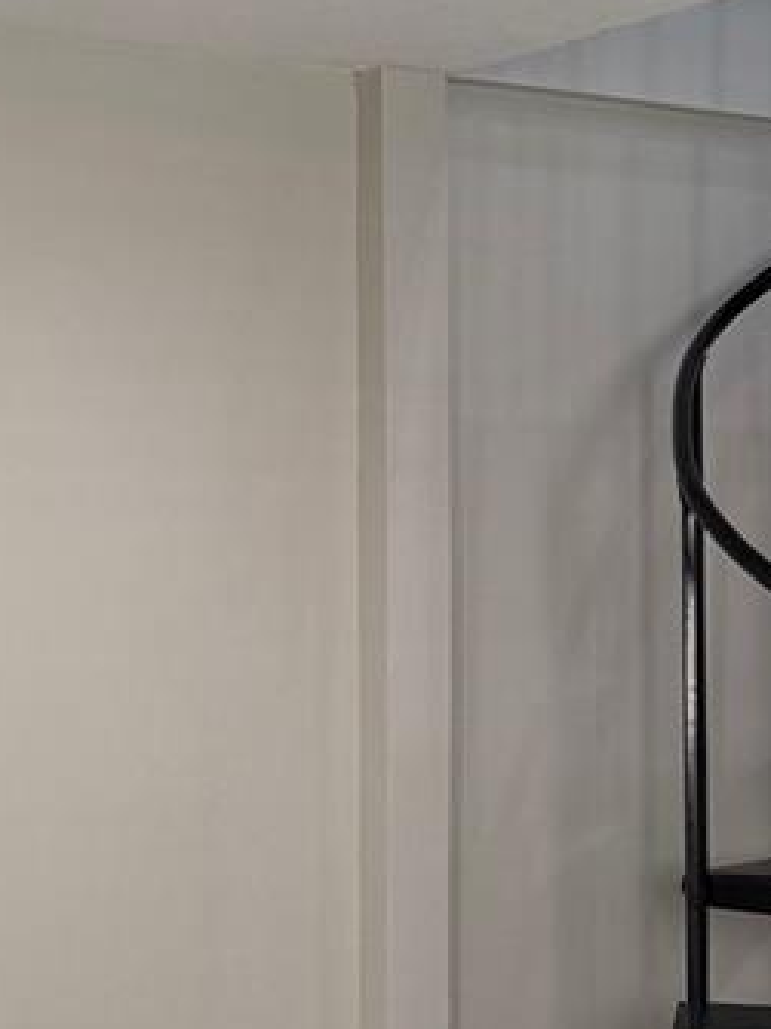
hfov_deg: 17.2
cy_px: 851
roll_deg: -0.8
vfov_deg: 22.4
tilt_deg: -4.4
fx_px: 2556
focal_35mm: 86
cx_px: 405
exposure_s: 1/120
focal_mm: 6.76
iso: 160
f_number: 1.78
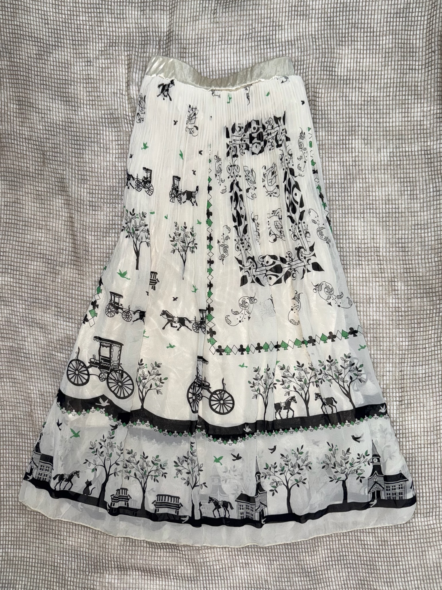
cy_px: 295
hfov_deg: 56.8
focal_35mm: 24
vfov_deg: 71.6
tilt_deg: -85.4
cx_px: 221
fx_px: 409
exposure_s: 1/121
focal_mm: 6.76
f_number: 1.78
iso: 64
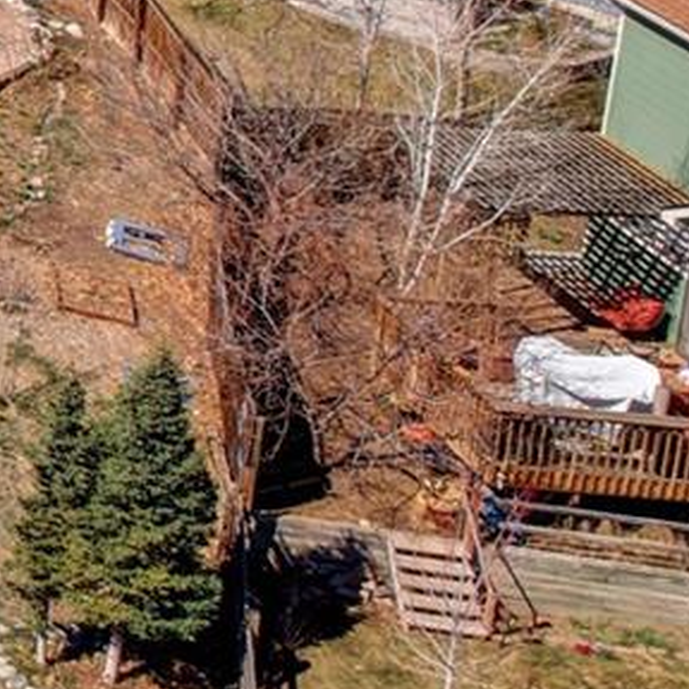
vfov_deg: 15.9
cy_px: -206
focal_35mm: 104
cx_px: -1211
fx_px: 2342
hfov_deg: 11.7
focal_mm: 8.4
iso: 100
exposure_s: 1/120
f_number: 2.8
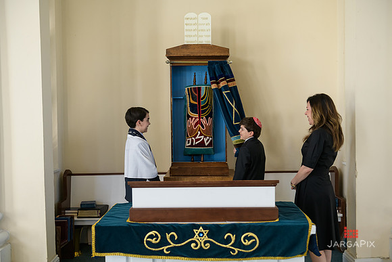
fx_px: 457
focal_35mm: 42
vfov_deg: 31.9
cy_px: 131
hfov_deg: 46.4
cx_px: 196
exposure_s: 1/125
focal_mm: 42
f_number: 3.2
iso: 400
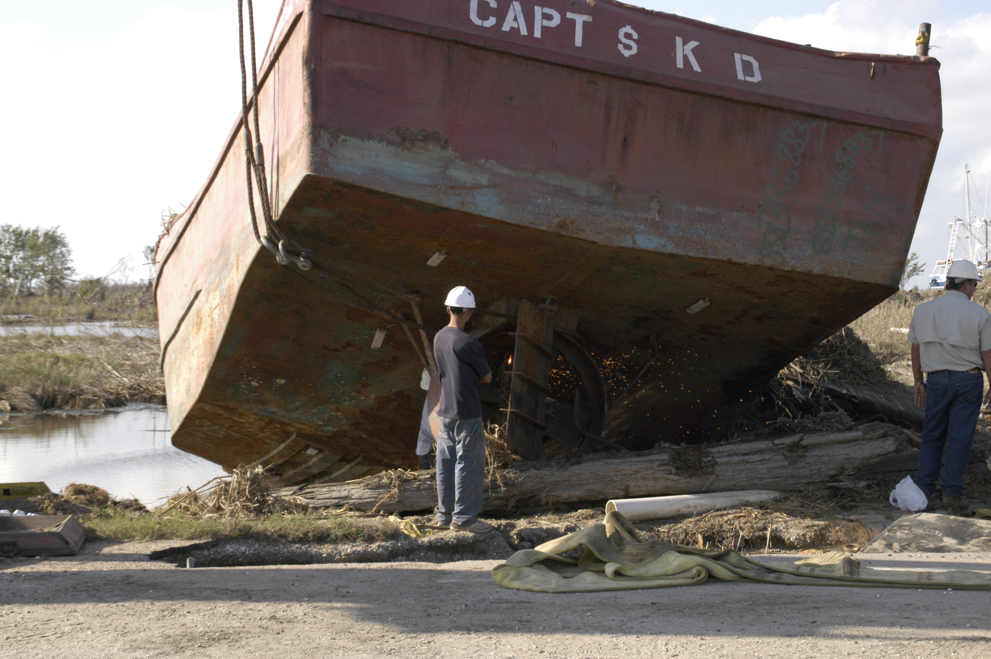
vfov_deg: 21.5
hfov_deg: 31.9
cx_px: 496
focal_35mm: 63
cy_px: 330
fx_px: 1733
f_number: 10
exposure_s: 1/350
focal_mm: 42
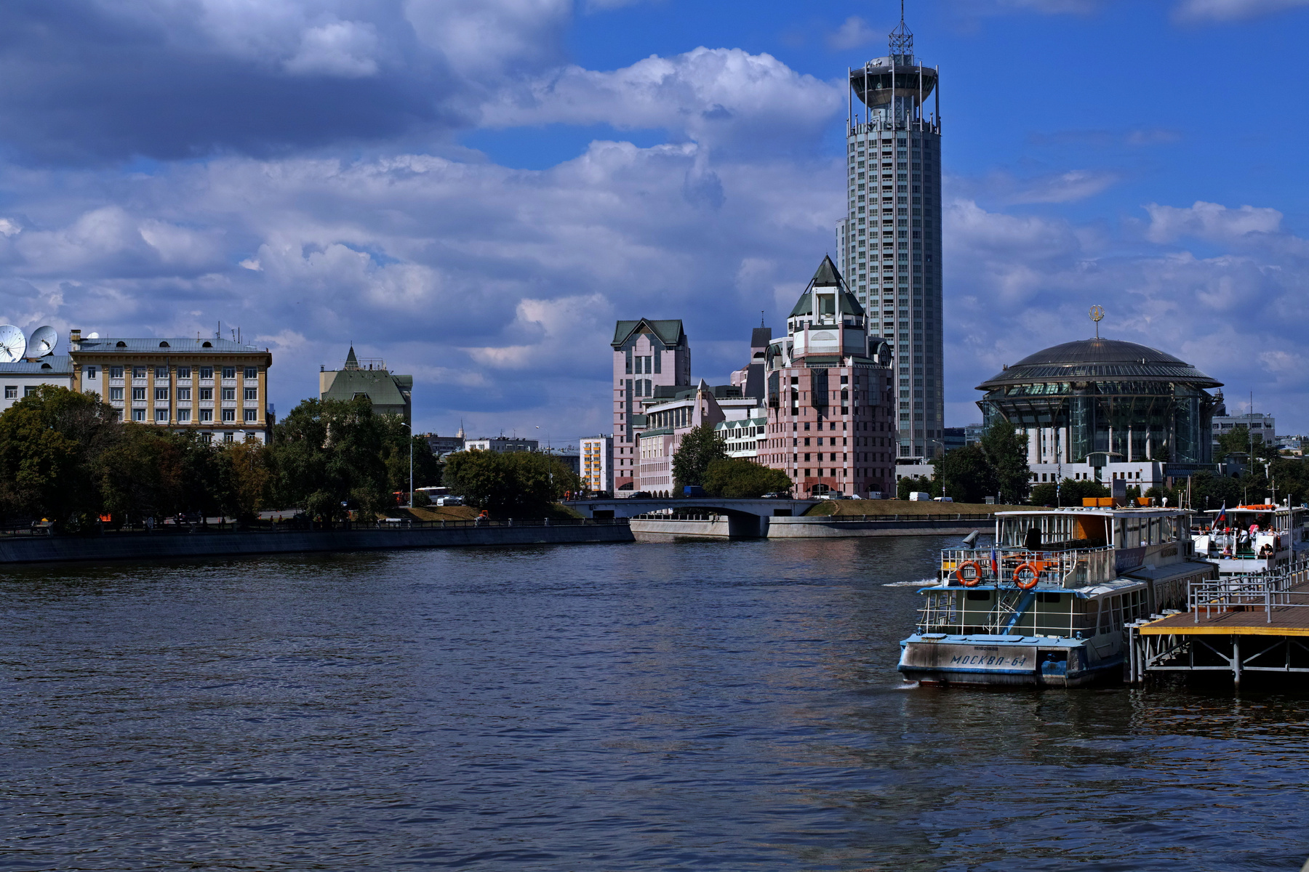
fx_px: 2400
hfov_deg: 30.5
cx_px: 654
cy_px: 436
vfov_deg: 20.6
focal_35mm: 66
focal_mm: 50
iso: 100
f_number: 5.6
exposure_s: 1/1250
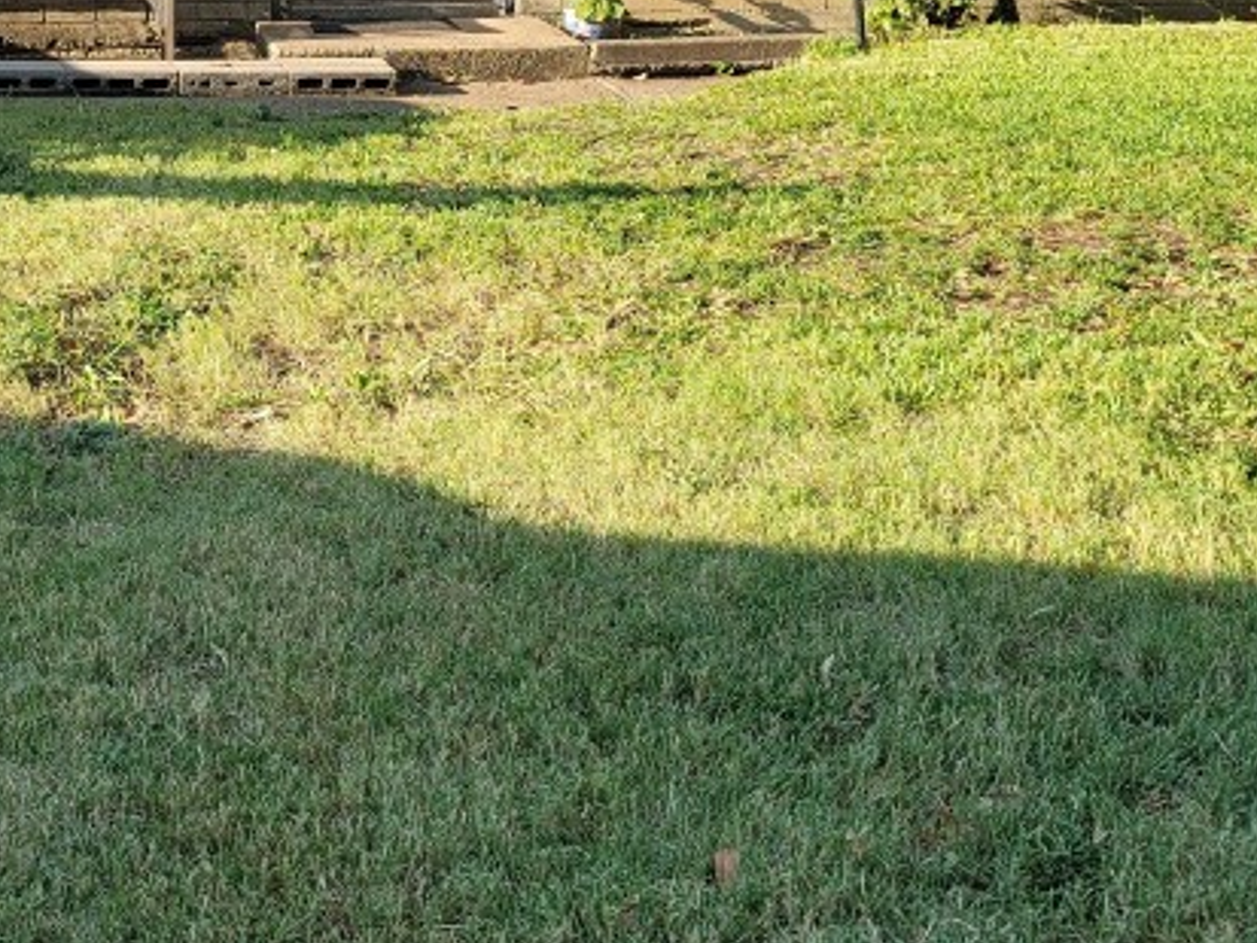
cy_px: 97
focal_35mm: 62
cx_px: 612
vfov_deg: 23.1
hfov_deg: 31.2
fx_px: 2252
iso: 20
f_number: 1.8
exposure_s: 1/289
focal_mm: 7
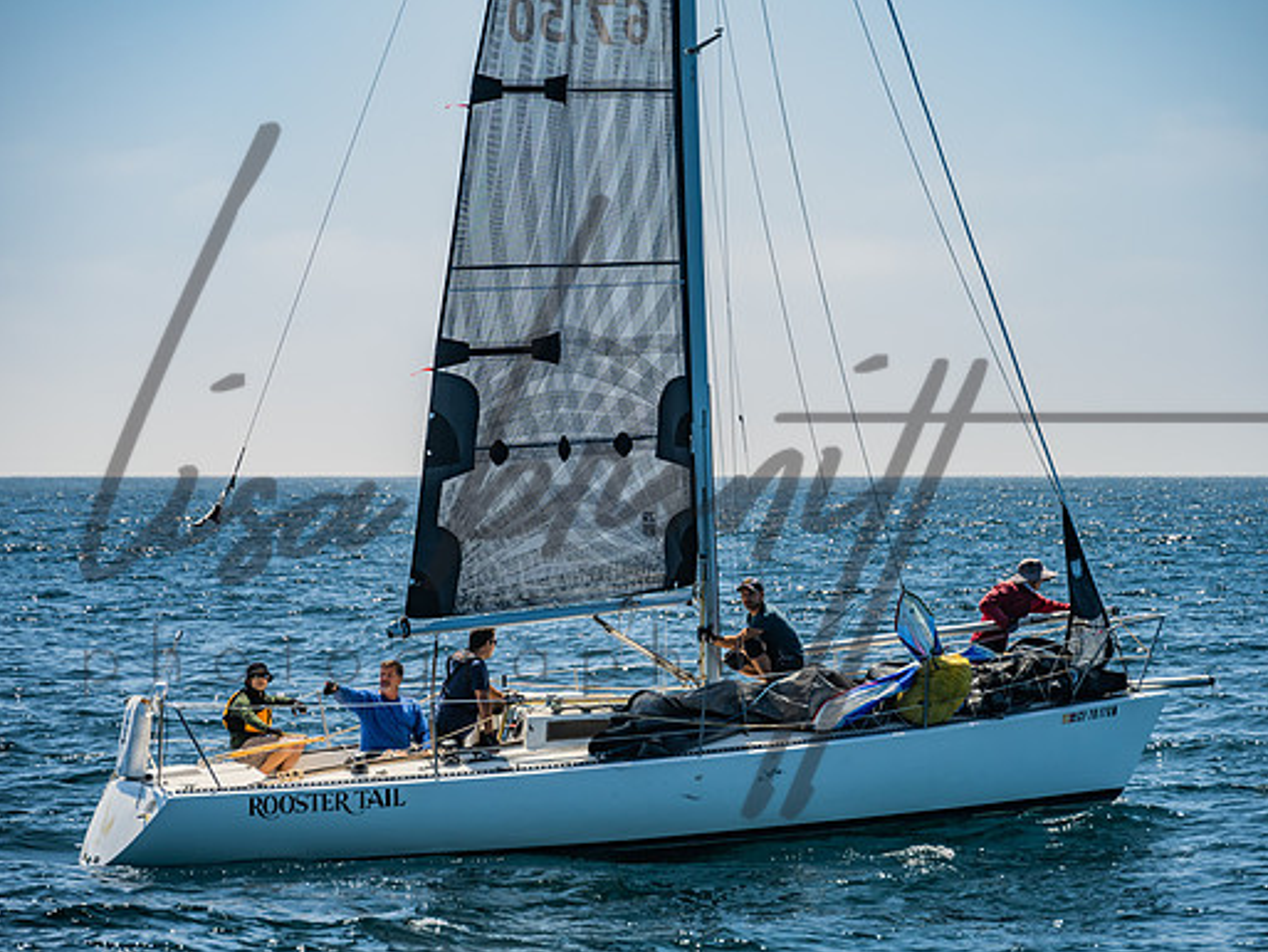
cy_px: 476
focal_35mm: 163
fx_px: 5972
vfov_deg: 9.1
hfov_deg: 12.1
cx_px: 633
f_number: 6.3
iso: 160
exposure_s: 1/400
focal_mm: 150
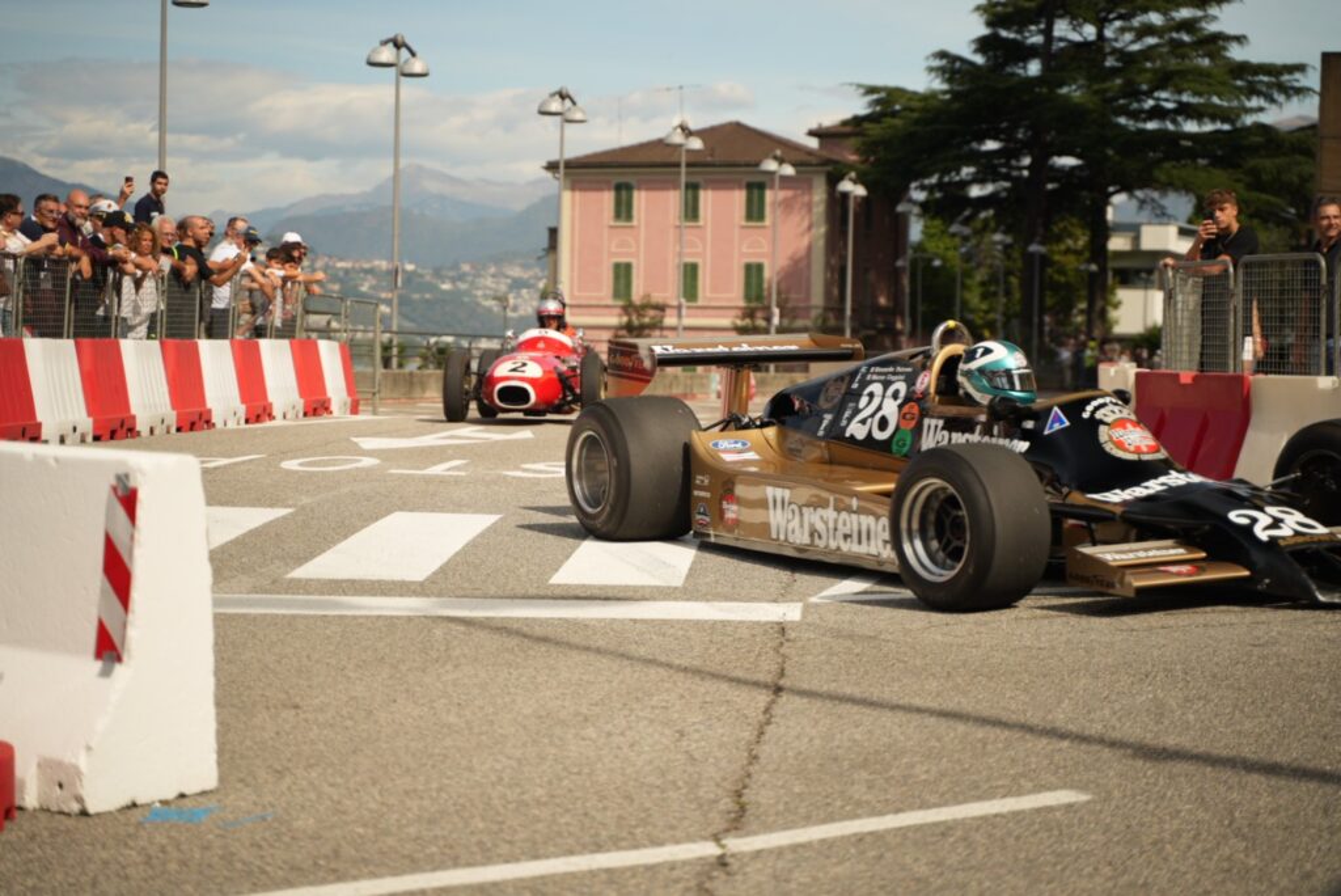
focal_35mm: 75
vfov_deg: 18.2
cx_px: 670
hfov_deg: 27.0
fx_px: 2795
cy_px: 448
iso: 500
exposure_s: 1/640
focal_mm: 75
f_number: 2.8
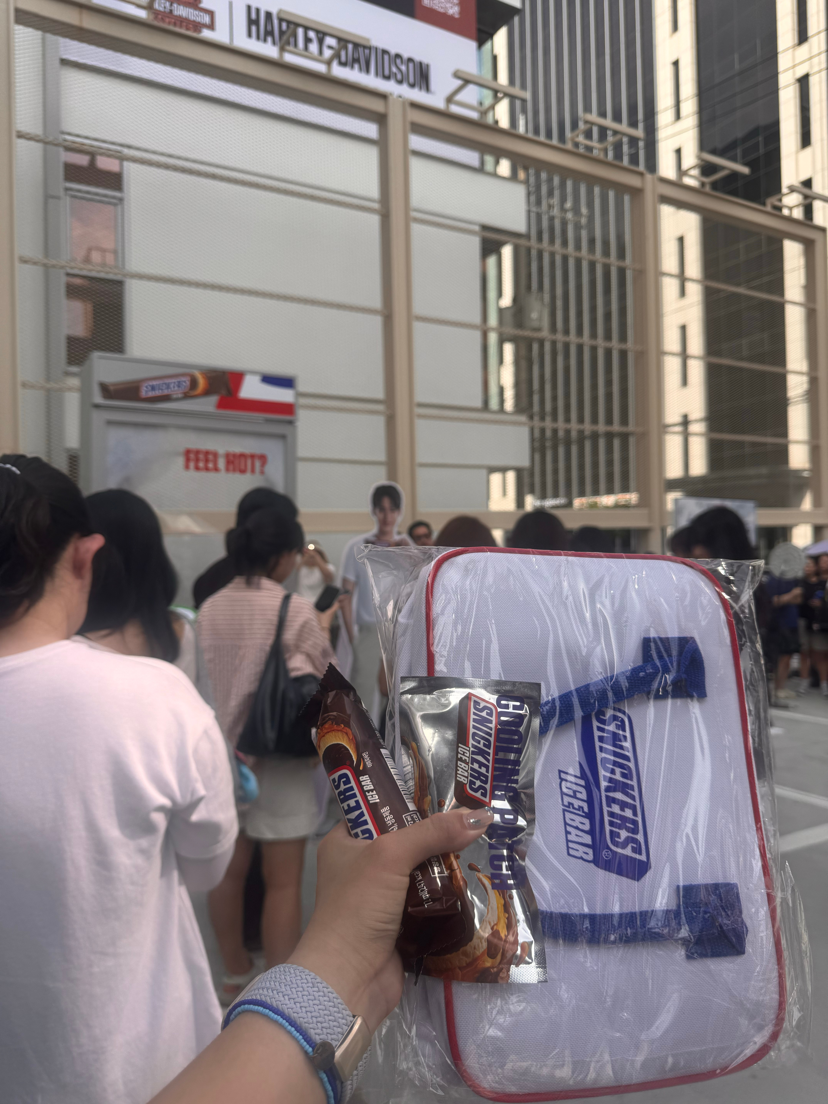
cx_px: 414
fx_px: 765
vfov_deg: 71.6
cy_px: 552
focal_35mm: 24
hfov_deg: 56.8
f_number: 1.78
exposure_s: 1/2252
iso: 80
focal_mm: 6.76
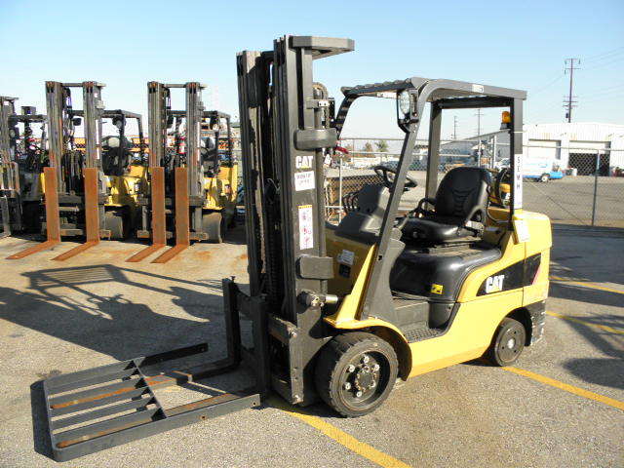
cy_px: 234
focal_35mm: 28
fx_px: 505
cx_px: 312
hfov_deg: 63.4
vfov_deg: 49.7
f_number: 3.5
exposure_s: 1/400
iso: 100
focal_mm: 5
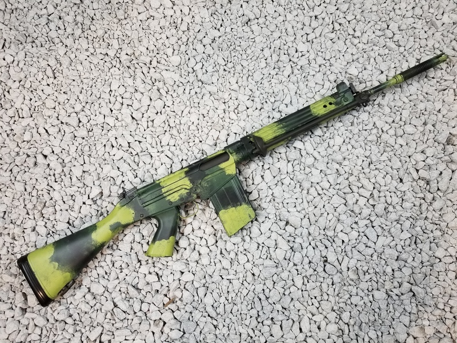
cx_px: 228
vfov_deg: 53.1
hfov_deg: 67.3
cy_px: 172
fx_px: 343
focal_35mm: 26
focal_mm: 4.3
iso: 125
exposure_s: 1/60
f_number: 1.7
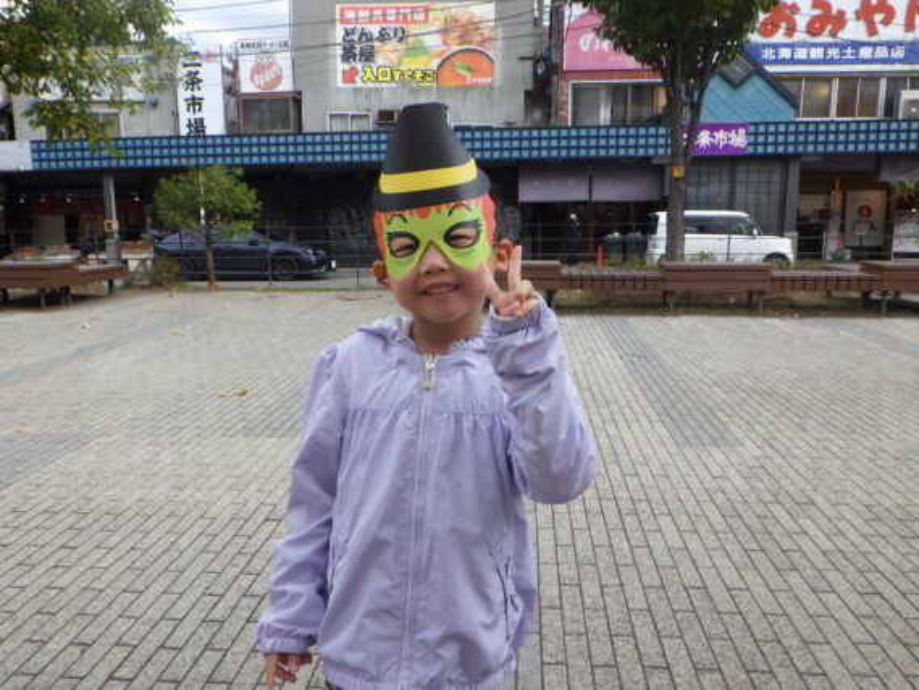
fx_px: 744
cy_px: 345
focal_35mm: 28
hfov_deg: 63.4
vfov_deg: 49.8
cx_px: 460
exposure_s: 1/200
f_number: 4.2
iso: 125
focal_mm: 5
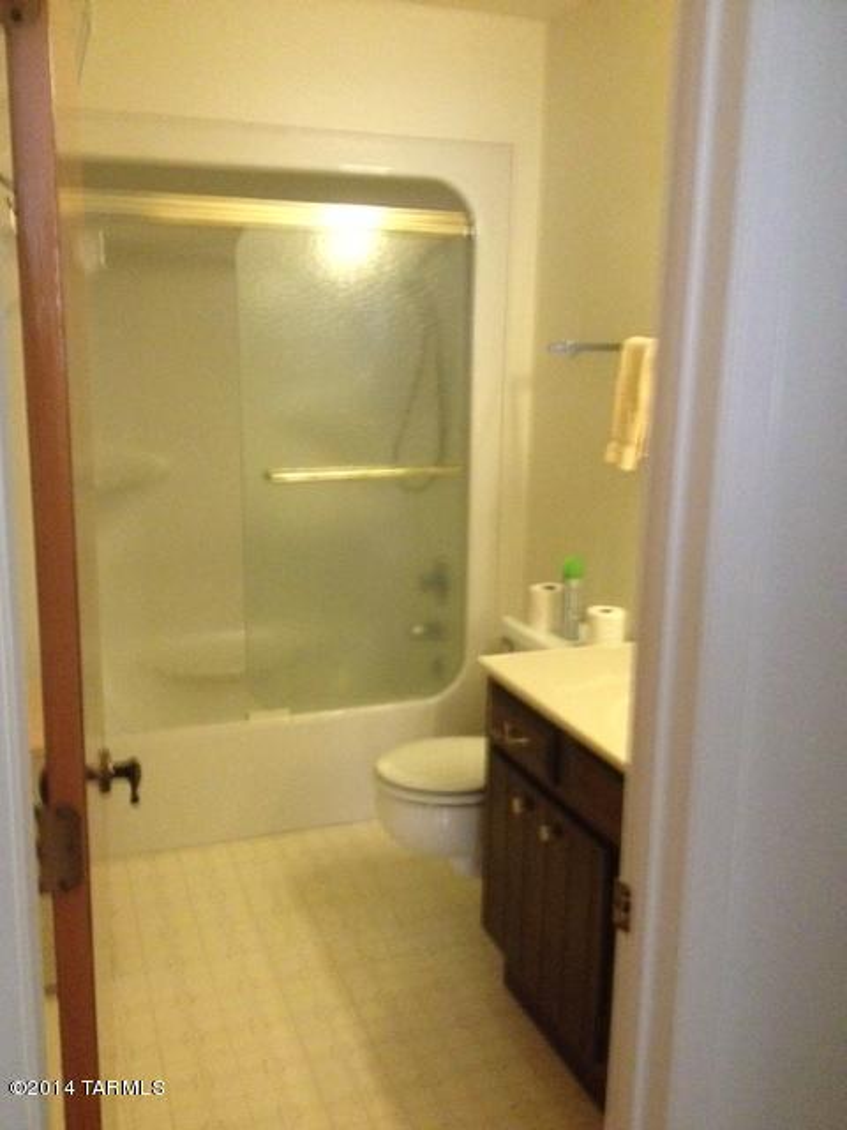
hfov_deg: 40.7
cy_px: 565
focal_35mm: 35
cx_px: 424
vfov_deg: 52.6
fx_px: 1142
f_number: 2.4
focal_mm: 4.28
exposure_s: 1/15
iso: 500
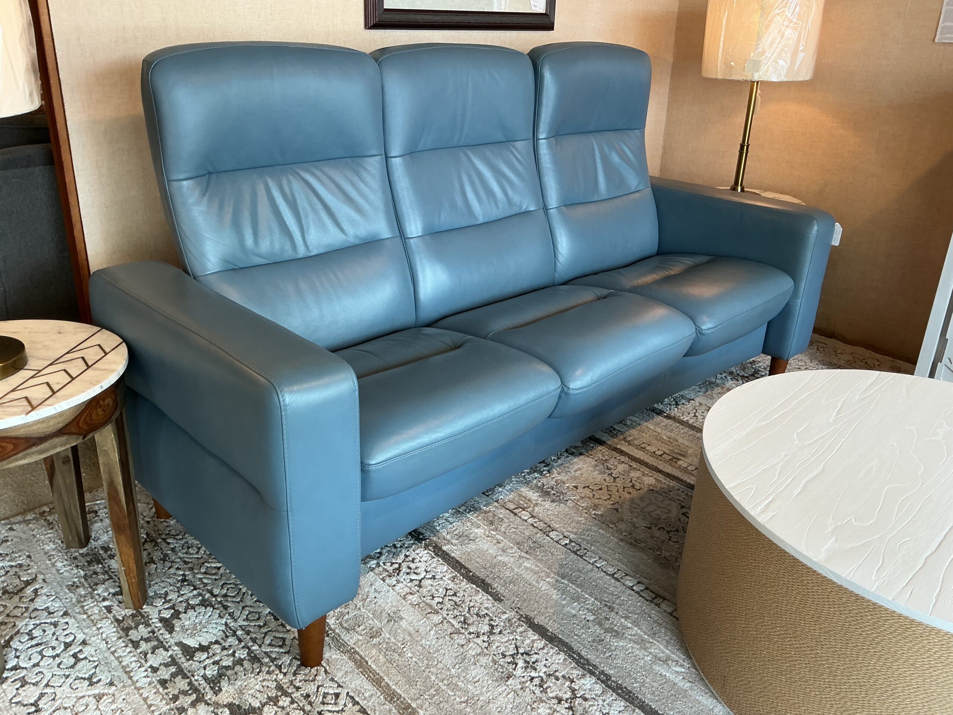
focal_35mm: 29
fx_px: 798
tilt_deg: -22.6
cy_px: 358
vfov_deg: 48.2
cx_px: 476
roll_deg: -1.7
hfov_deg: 61.7
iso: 32
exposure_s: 1/60
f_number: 1.8
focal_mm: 3
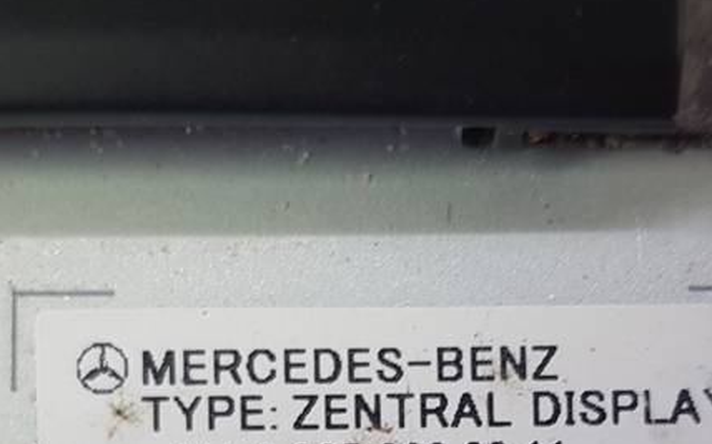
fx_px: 1280
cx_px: 449
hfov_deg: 30.9
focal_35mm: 66
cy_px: 627
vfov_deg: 18.0
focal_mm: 4.2
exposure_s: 1/50
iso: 64
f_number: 1.7
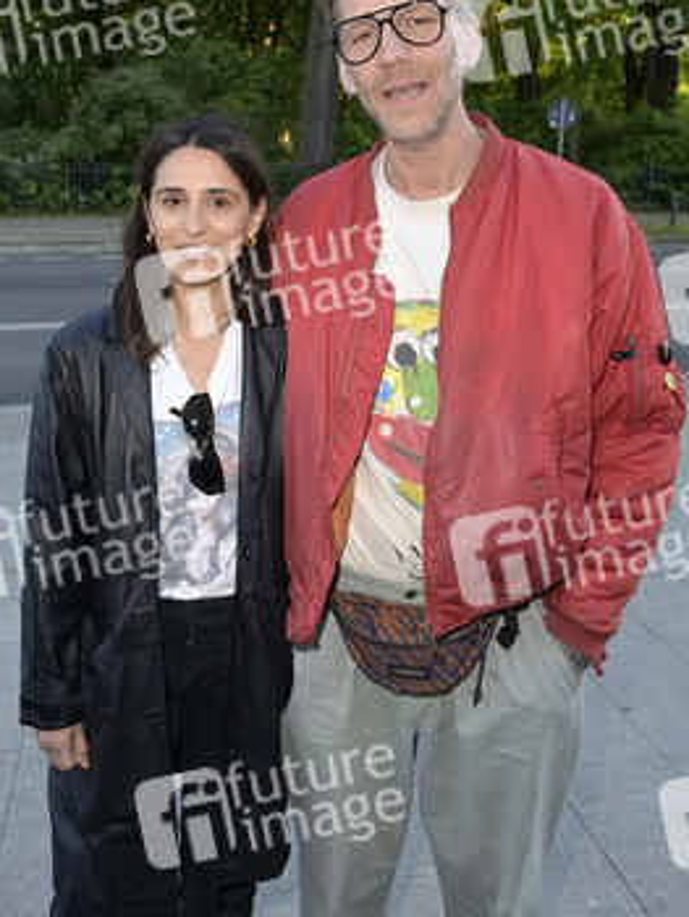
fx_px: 901
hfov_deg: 41.8
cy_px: 414
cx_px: 346
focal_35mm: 34
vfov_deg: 53.8
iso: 640
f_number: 5.6
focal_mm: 31
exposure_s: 1/160
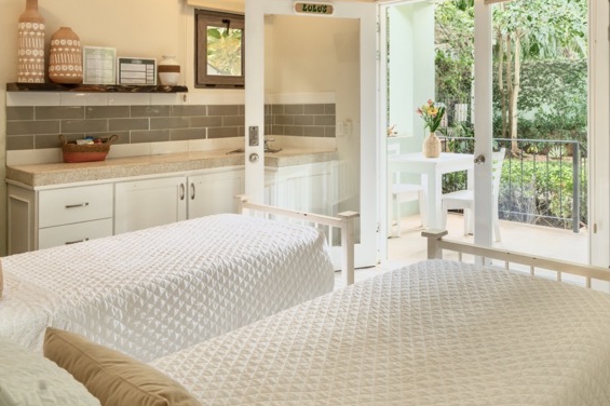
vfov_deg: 44.0
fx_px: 491
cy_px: 123
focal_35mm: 29
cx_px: 461
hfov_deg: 60.1
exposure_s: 1/25
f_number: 8
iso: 500
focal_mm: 16
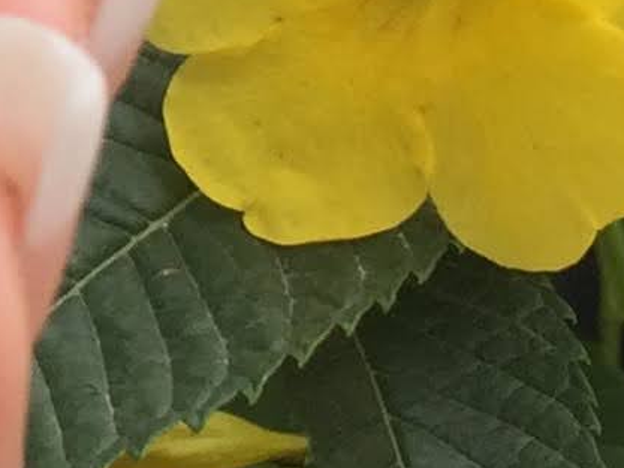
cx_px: -341
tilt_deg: -10.6
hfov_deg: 8.5
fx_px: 4093
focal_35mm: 227
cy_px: -580
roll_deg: -0.7
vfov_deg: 6.3
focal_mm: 4.15
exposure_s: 1/314
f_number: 2.2
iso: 32
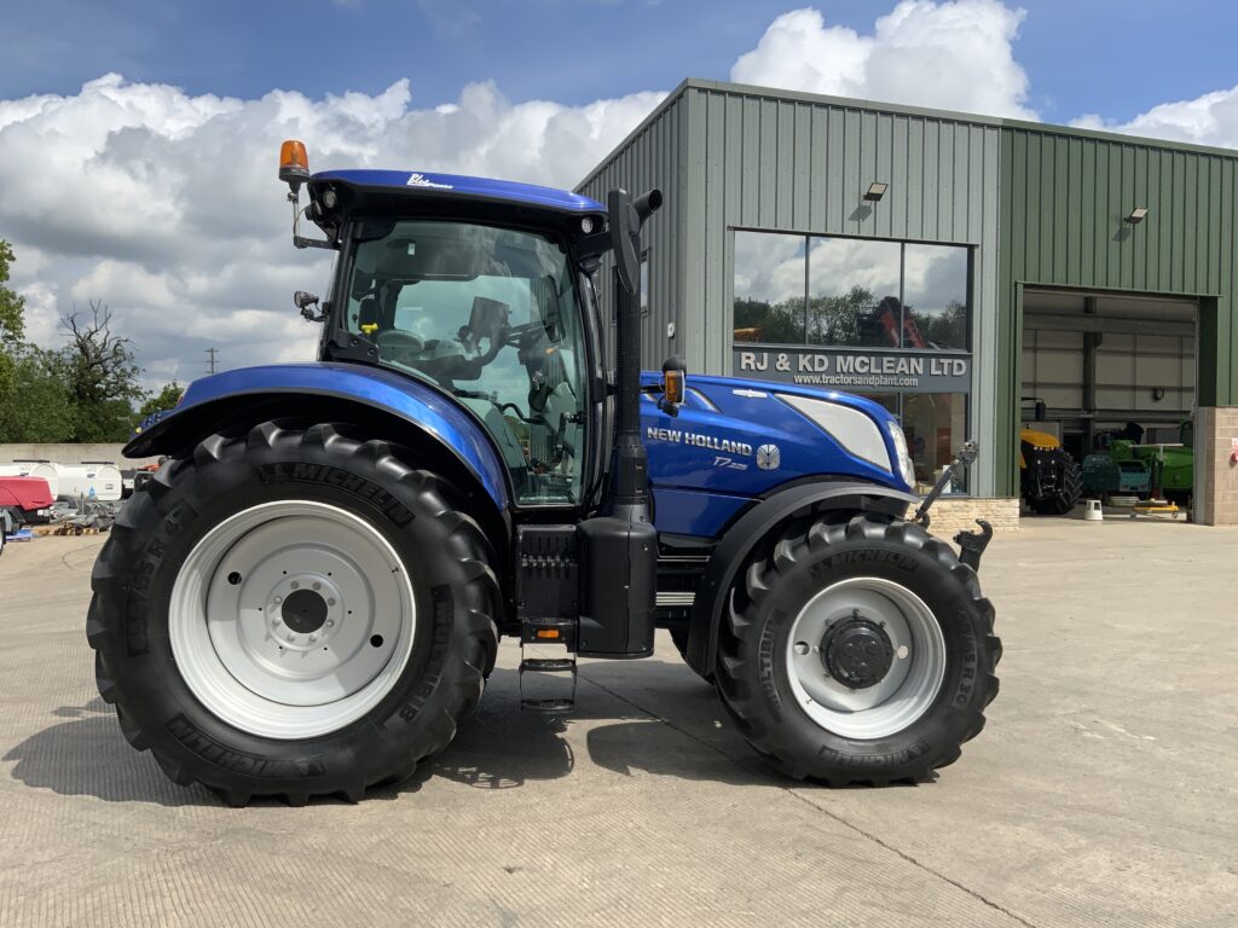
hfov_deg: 61.7
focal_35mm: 29
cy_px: 464
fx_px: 1037
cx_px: 619
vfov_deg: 48.2
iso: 16
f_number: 1.8
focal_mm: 3
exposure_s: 1/2058
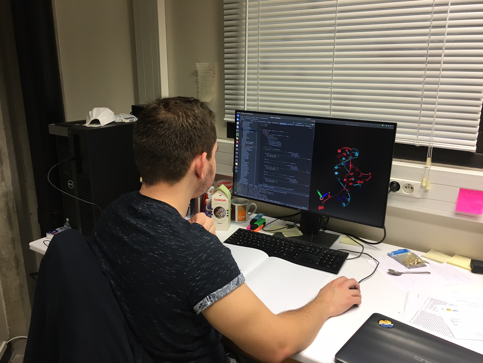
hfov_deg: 61.7
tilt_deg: -16.0
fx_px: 405
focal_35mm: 29
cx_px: 242
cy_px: 182
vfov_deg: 48.2
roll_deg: +0.4
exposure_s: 1/33
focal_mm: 4.15
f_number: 2.2
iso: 80
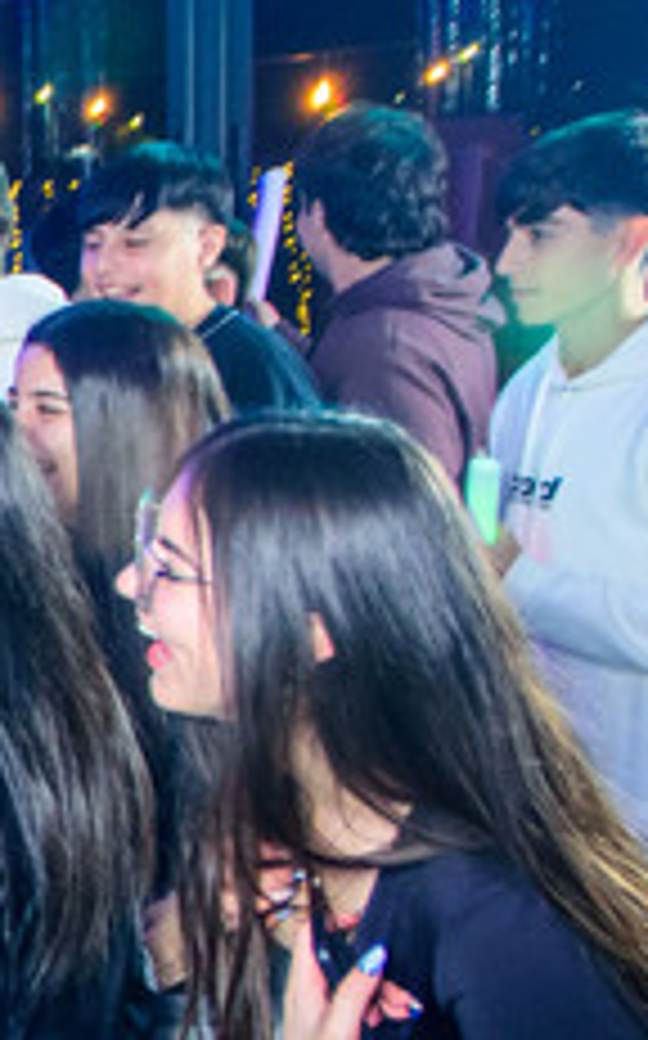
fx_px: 2038
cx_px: -760
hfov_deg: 14.2
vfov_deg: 28.3
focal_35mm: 72
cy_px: 741
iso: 2500
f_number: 2.8
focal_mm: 17
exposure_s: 1/60
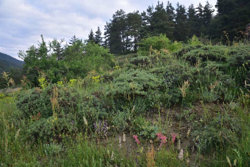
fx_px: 347
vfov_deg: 27.0
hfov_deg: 39.6
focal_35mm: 50
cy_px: 84
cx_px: 125
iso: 200
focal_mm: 50
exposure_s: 1/125
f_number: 6.3
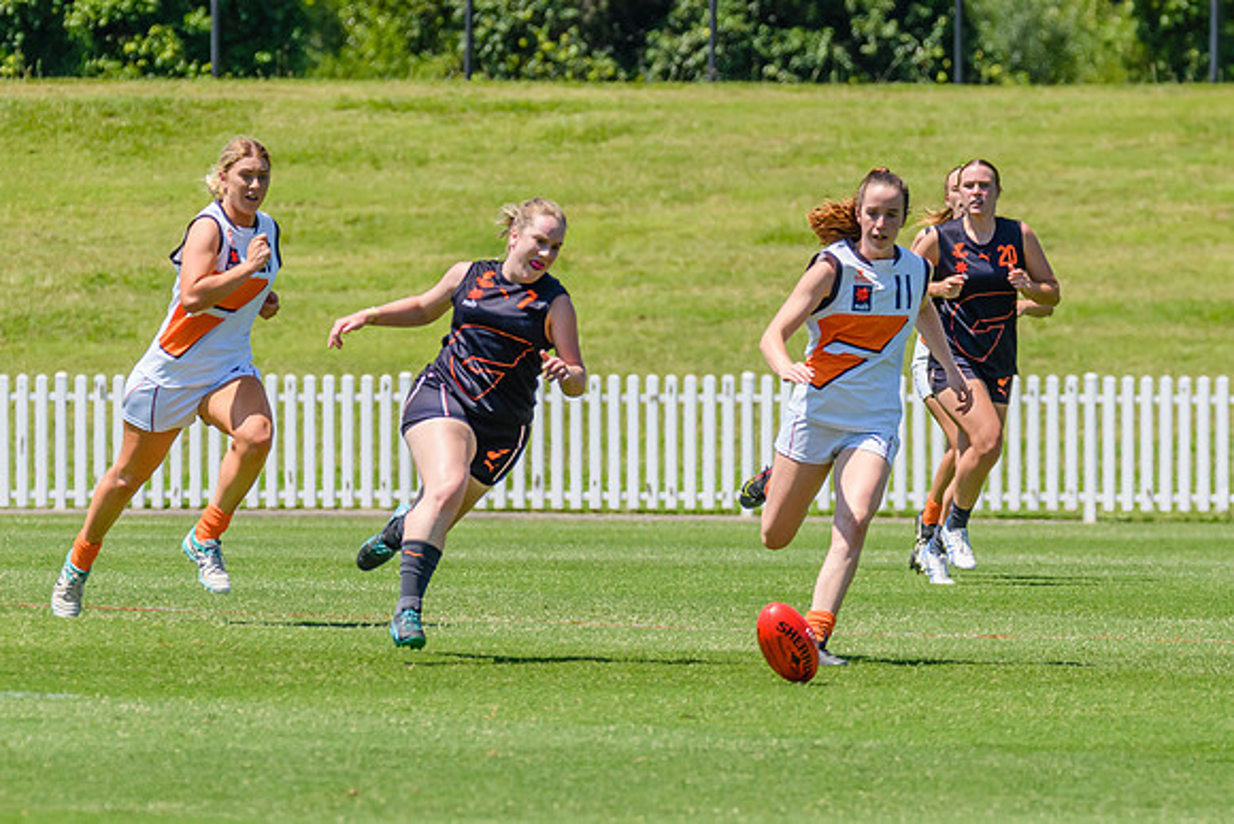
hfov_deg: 3.6
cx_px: 693
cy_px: 353
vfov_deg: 2.4
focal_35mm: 575
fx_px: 19723
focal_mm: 300
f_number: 8
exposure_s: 1/2000
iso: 800
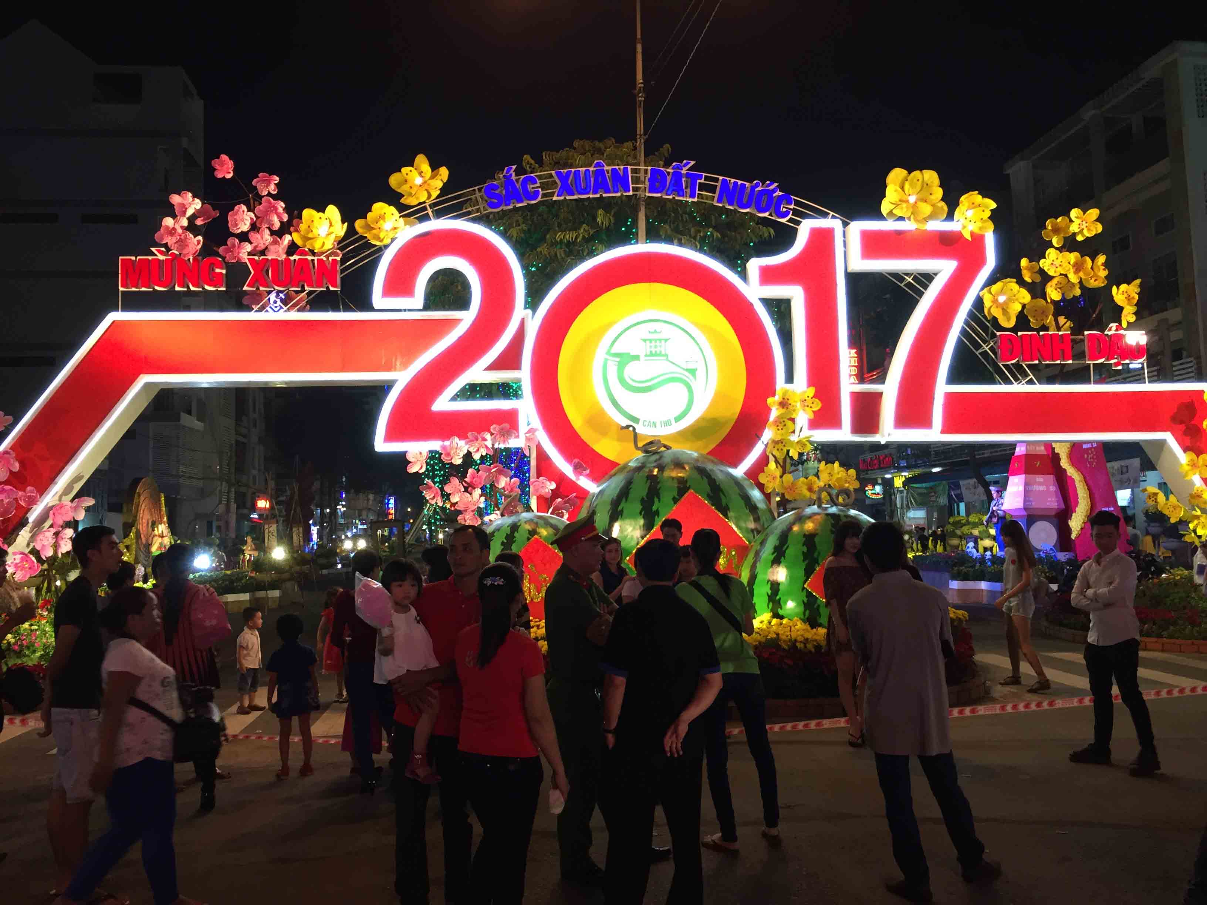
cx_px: 604
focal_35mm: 29
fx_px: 1011
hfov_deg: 61.7
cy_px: 452
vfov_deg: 48.2
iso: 125
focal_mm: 4.15
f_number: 2.2
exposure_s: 1/33
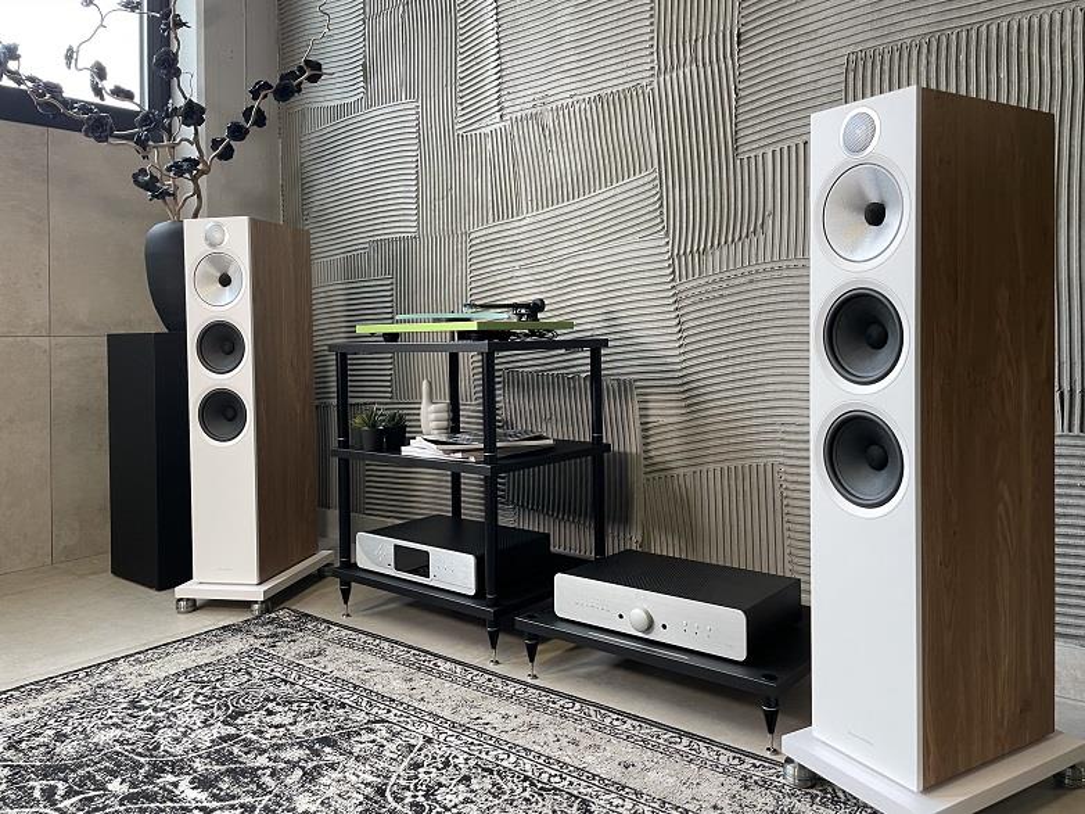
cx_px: 542
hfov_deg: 67.3
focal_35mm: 26
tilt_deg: -3.5
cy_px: 407
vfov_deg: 53.1
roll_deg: +1.2
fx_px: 815
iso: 125
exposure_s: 1/86
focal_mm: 4.2
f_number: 1.6
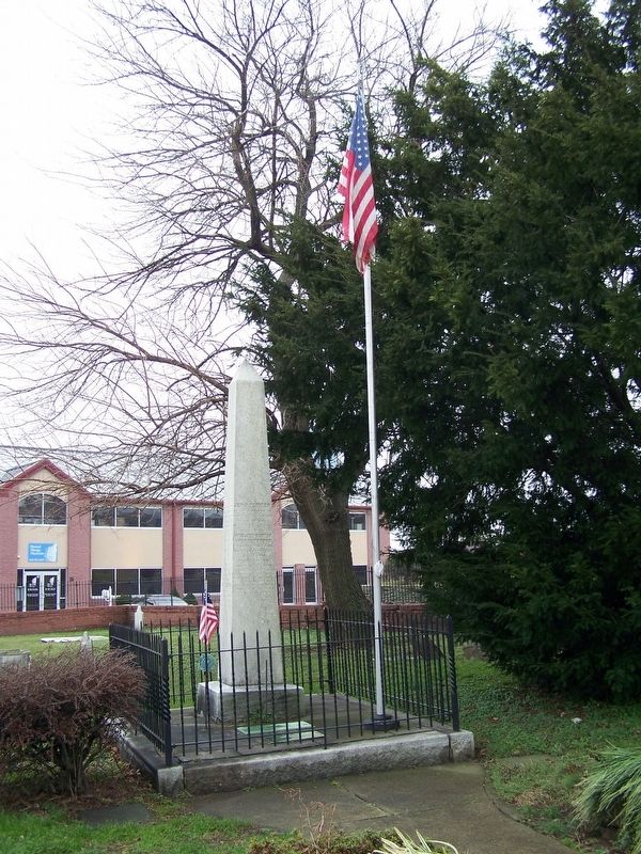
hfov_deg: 37.7
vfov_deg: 49.0
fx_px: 938
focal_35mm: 38
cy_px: 427
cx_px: 320
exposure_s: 1/80
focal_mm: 6.3
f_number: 2.8
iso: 64
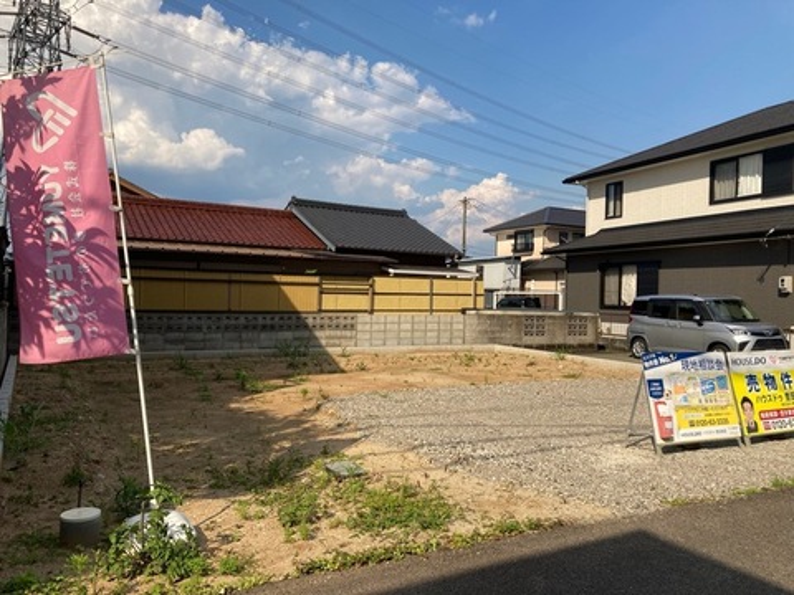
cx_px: 397
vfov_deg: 49.7
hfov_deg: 63.4
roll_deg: -2.3
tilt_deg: -0.5
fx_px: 642
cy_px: 298
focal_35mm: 28
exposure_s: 1/2114
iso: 20
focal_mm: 3.99
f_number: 1.8
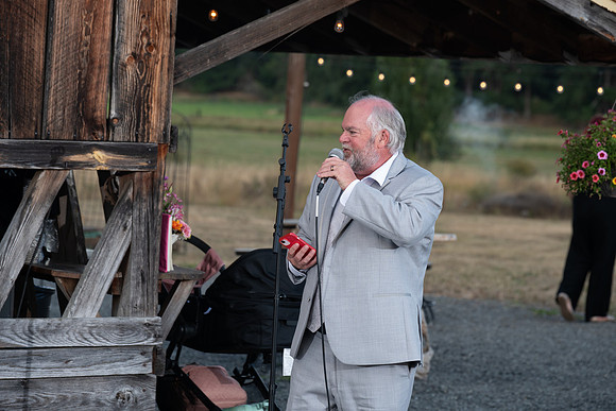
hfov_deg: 13.7
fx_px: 2567
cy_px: 206
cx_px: 308
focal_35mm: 150
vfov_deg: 9.2
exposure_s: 1/200
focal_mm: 150
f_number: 6.3
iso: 320
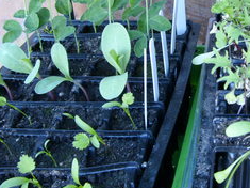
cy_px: 64
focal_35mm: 58
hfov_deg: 32.6
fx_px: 419
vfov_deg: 25.1
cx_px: 188
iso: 100
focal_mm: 6.3
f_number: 3.5
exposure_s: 1/28
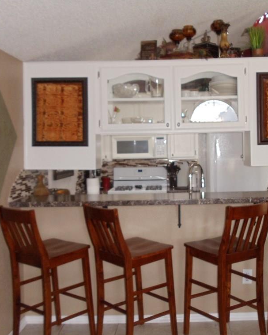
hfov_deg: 26.2
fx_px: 575
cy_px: 168
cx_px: 157
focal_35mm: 58
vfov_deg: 32.5
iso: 200
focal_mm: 6
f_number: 3.5
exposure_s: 1/30
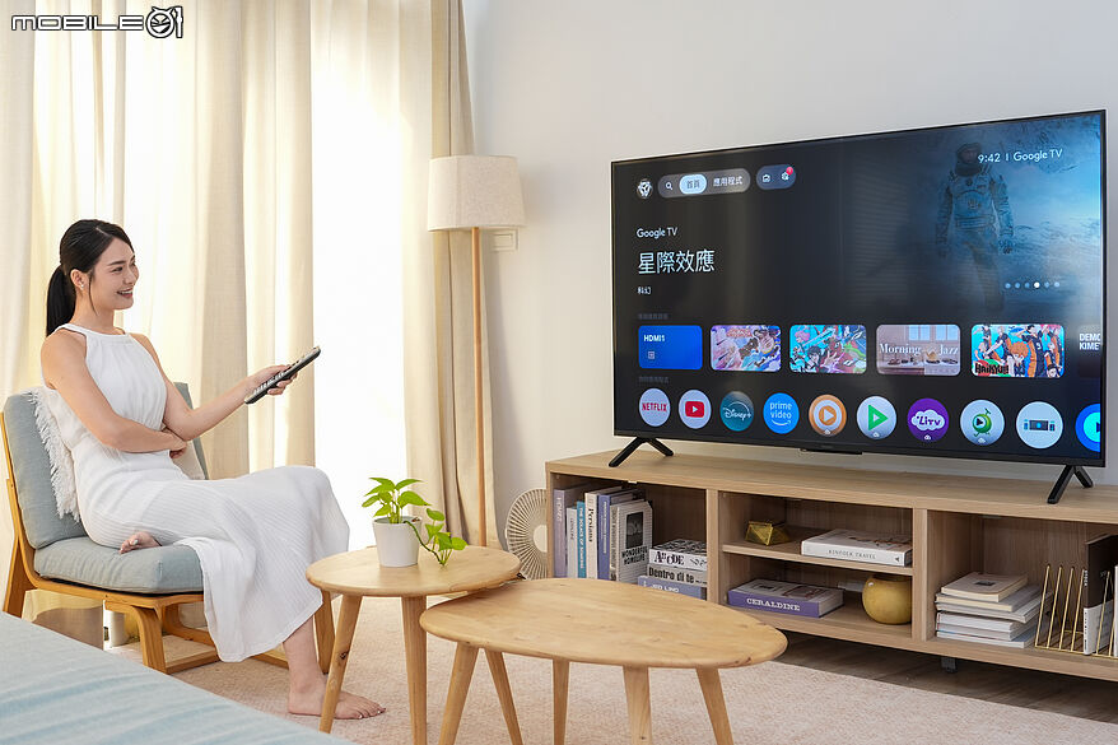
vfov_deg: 36.9
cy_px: 372
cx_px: 559
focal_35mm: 36
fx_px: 1118
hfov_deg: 53.1
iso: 400
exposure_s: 1/160
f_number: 2.8
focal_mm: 24
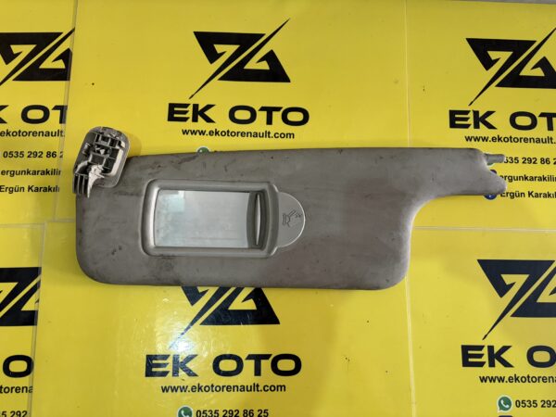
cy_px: 208
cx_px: 278
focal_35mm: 26
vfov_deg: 53.1
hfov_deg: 67.3
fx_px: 418
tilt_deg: -79.6
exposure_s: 1/50
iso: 250
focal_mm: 5.96
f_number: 1.6
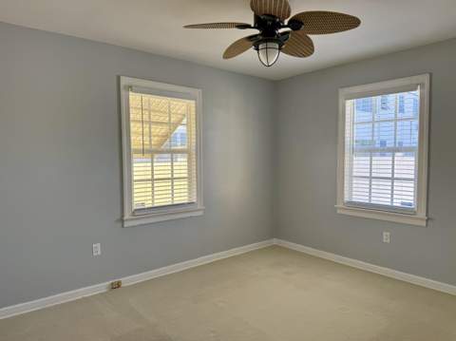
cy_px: 170
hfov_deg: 71.7
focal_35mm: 24
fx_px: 316
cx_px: 228
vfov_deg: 56.7
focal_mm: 6.76
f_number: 1.78
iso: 100
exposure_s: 1/318
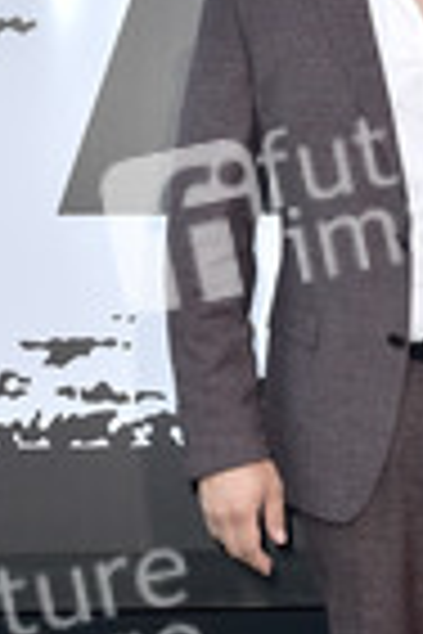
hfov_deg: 12.5
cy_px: 432
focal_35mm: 108
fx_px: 1903
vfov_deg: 18.9
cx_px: 466
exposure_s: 1/250
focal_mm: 38
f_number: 6.3
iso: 250
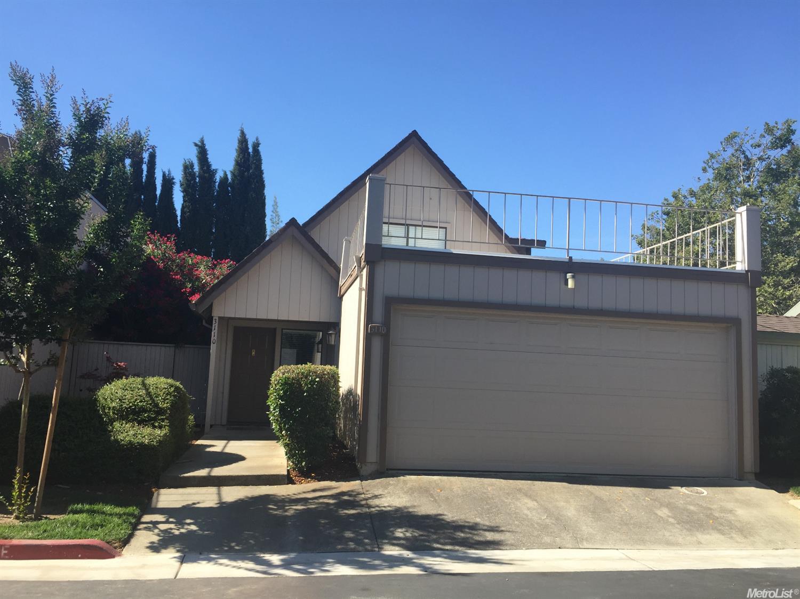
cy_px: 300
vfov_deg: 48.2
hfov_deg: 61.7
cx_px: 400
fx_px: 670
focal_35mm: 29
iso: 32
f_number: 2.2
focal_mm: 4.15
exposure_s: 1/807
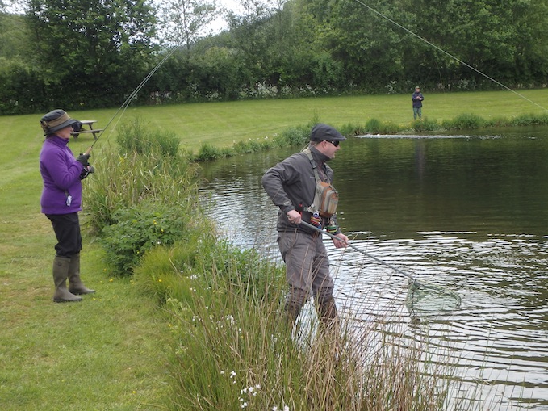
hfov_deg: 36.1
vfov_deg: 27.5
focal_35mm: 53
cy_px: 188
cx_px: 308
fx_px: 839
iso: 125
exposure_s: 1/125
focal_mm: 8.1
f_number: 5.2
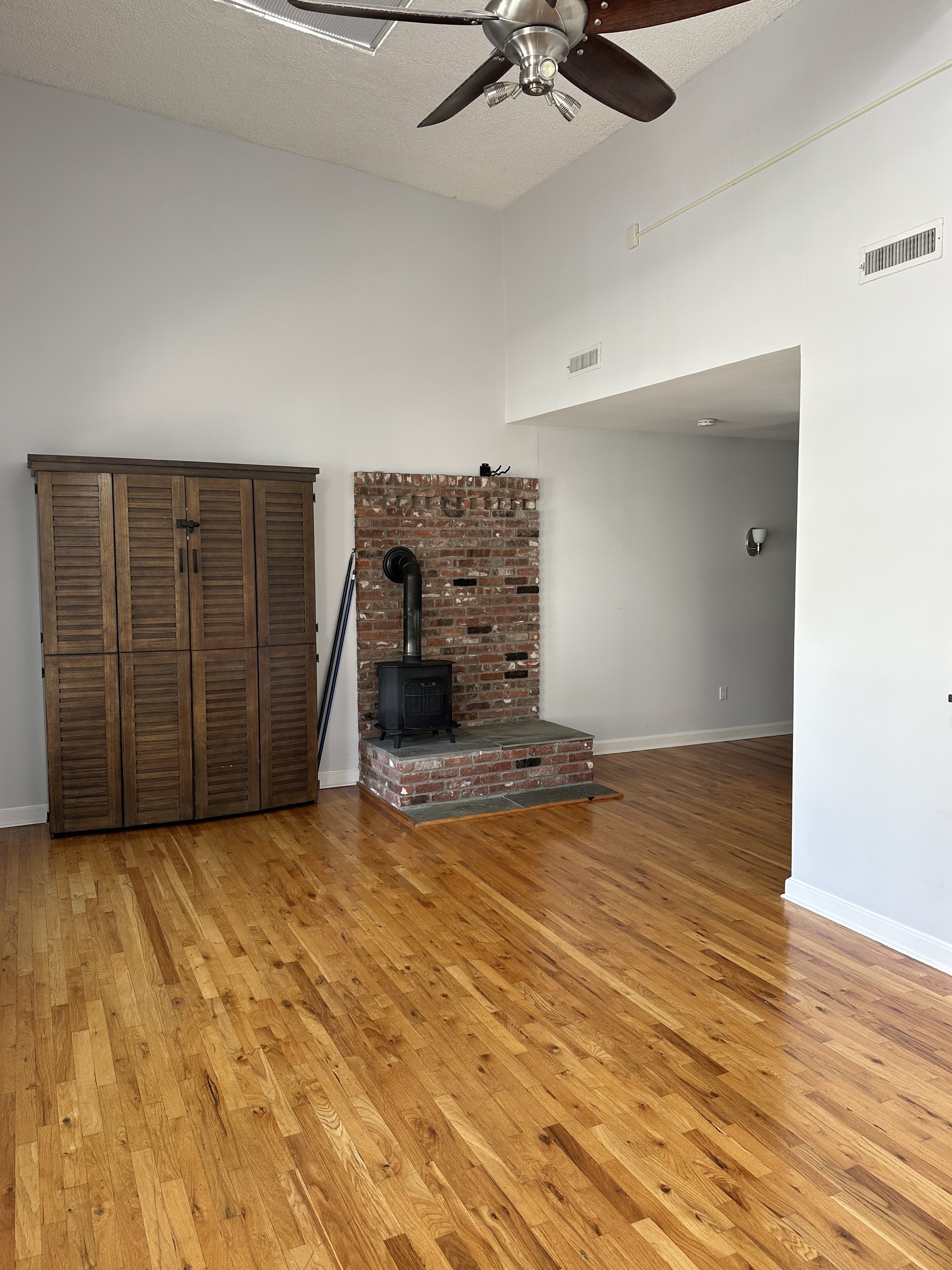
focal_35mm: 25
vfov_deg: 69.4
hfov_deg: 54.9
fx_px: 917
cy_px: 625
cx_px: 476
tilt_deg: -4.0
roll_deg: +0.2
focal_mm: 6.86
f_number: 1.78
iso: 80
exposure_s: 1/121
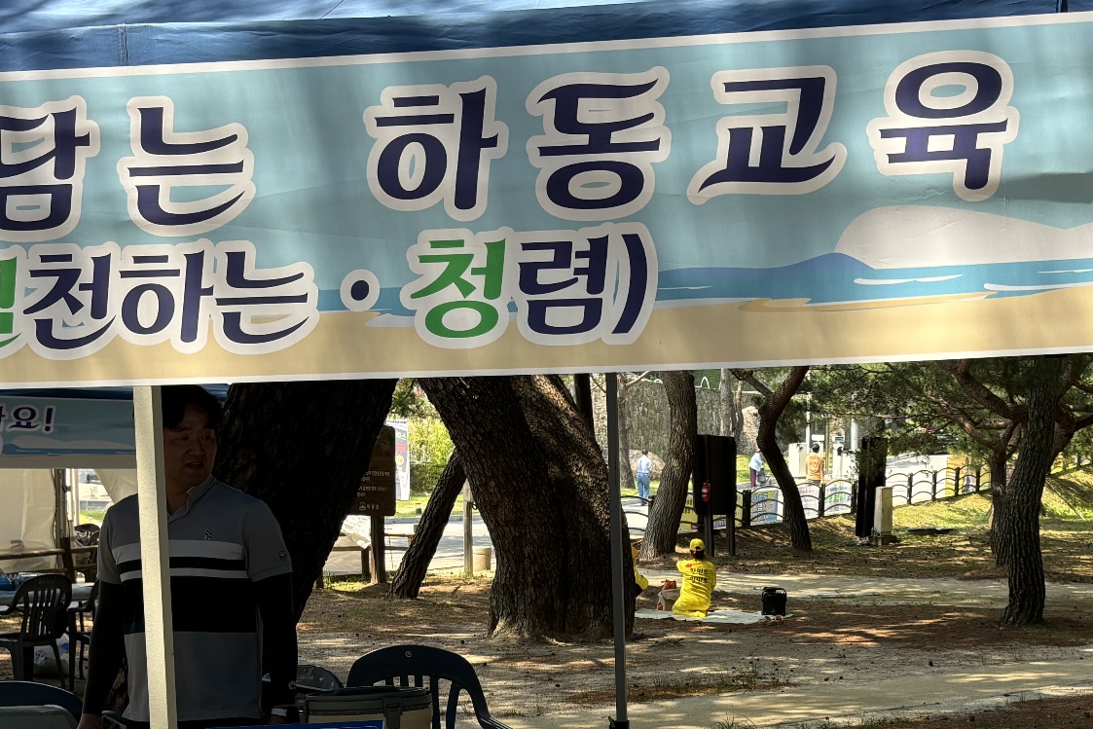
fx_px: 1670
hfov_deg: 35.6
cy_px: 685
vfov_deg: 23.8
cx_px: 786
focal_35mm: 55
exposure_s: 1/588
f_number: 1.6
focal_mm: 5.96
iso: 50
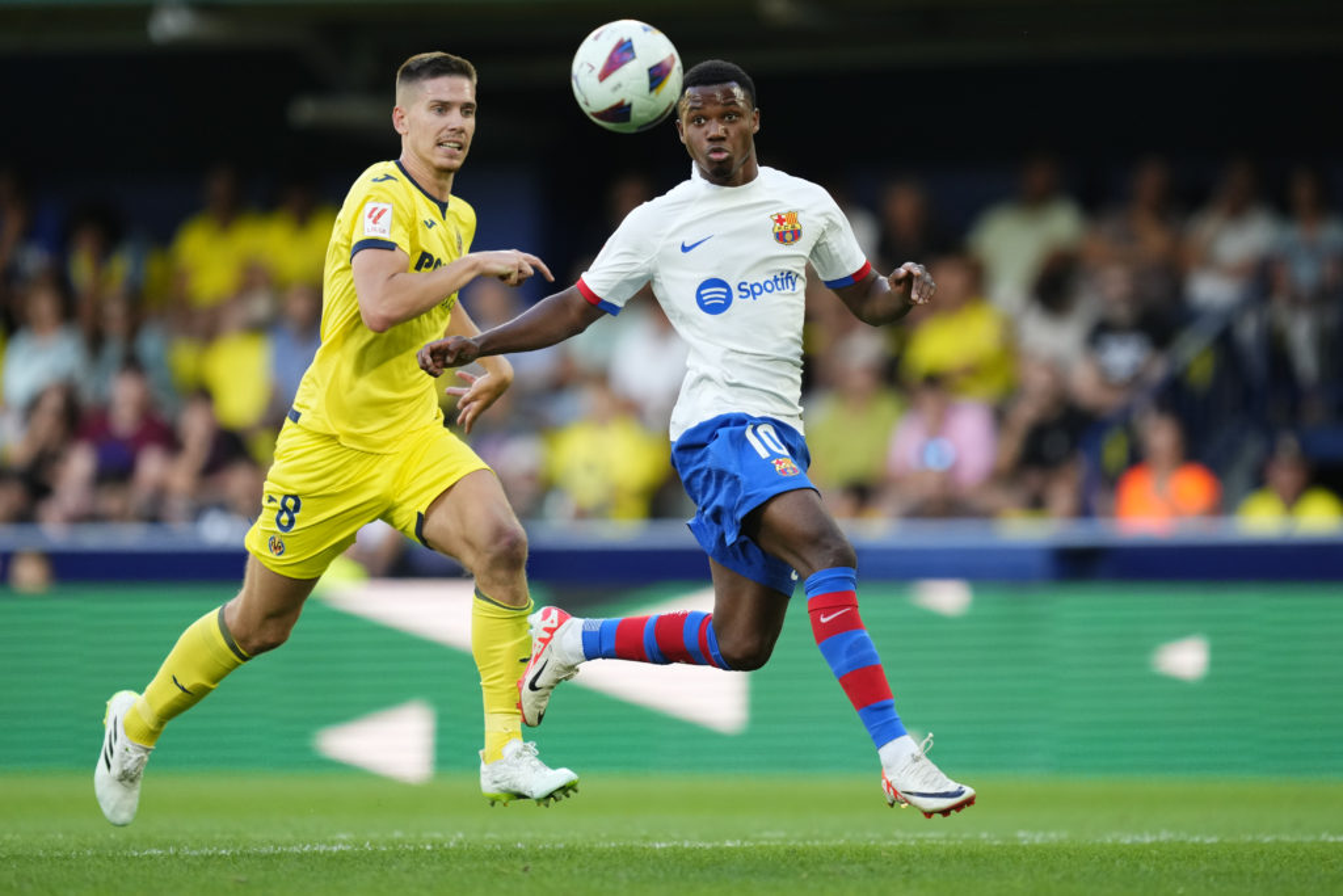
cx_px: 672
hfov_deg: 5.2
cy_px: 448
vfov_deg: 3.4
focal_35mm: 400
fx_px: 14923
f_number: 2.8
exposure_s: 1/2500
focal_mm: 400
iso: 1600
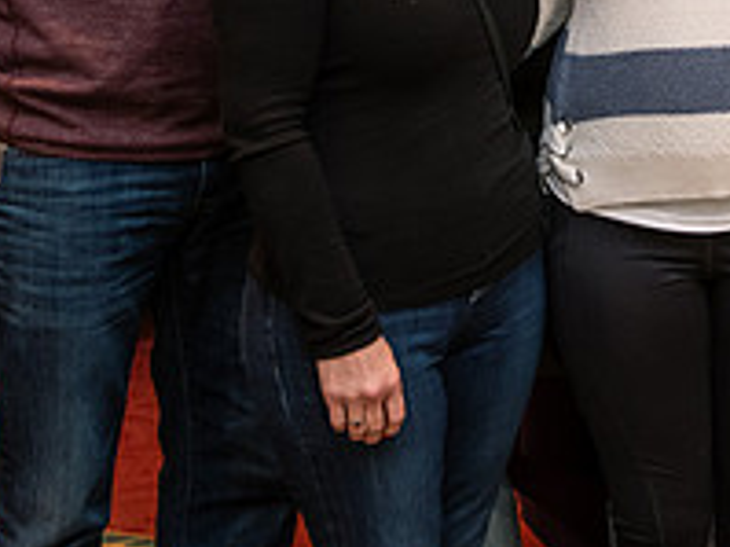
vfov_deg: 12.8
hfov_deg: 17.1
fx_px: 2360
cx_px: 748
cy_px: -156
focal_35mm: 112
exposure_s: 1/160
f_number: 4
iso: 1000
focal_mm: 40
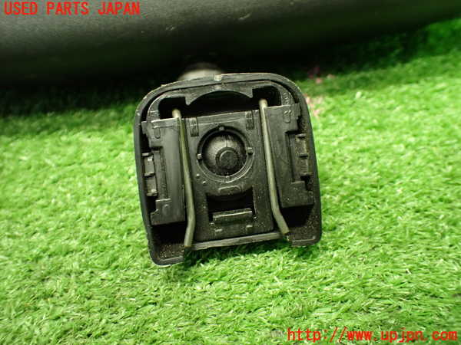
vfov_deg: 46.8
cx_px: 230
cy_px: 172
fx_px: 400
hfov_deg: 60.0
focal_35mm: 30
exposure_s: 1/40
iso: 800
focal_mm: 5.4
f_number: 2.3
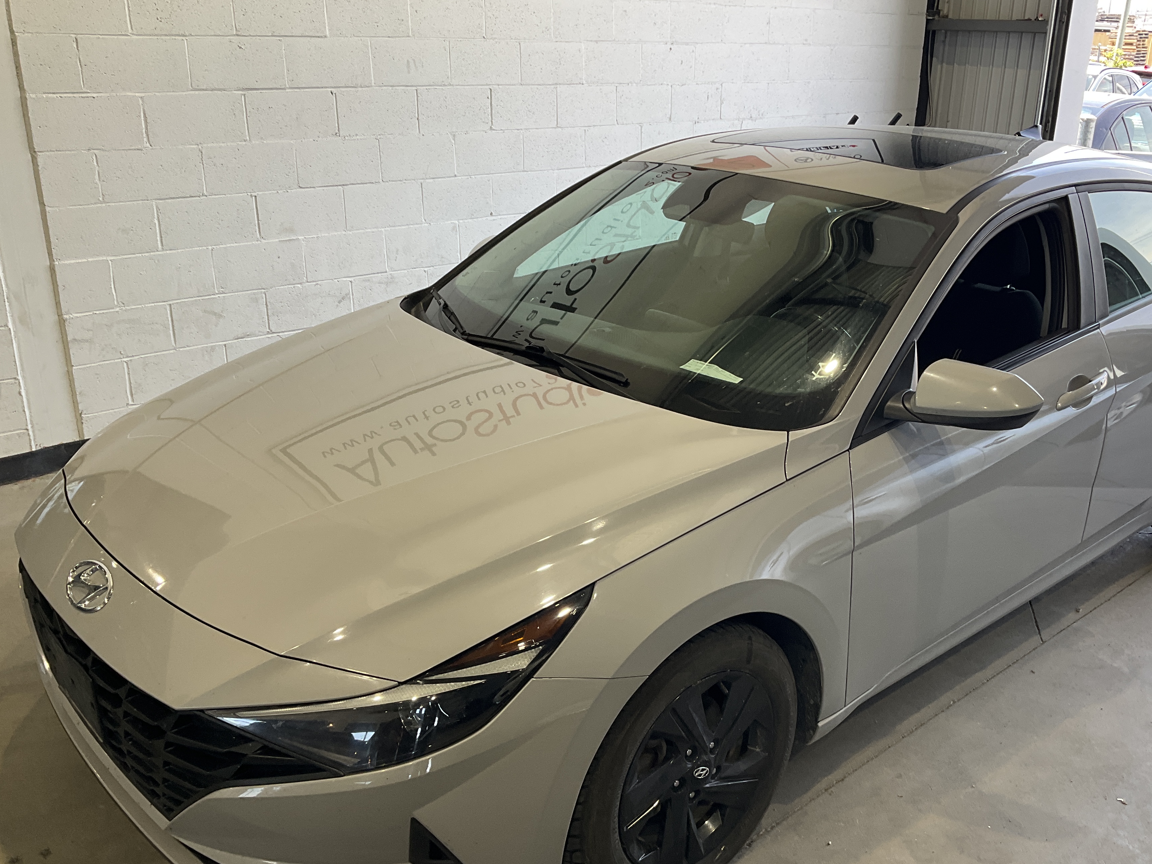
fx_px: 1131
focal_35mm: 34
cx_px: 673
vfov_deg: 41.7
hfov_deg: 53.7
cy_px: 486
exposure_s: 1/120
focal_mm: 3
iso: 40
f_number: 1.8
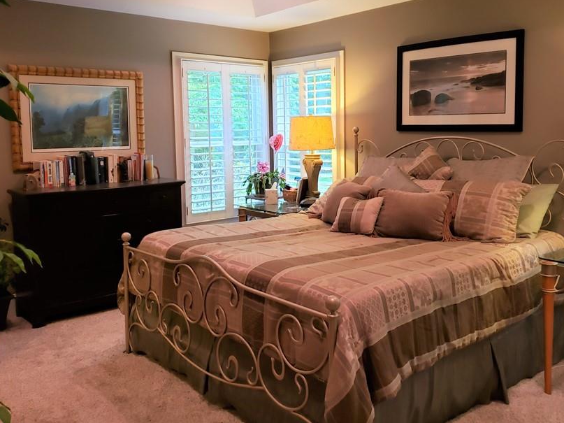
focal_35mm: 33
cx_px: 319
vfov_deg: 42.7
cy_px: 166
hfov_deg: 55.2
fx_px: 538
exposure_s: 1/60
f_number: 1.5
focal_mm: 4.3
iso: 250
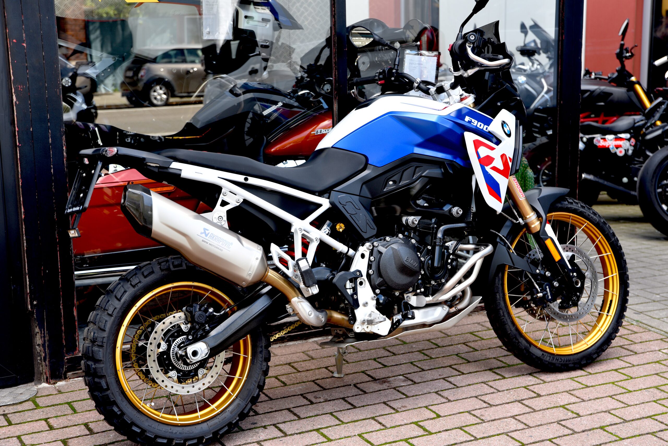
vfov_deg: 21.9
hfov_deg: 32.4
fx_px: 1151
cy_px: 223
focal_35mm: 62
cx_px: 334
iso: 200
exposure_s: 1/100
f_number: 5
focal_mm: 62
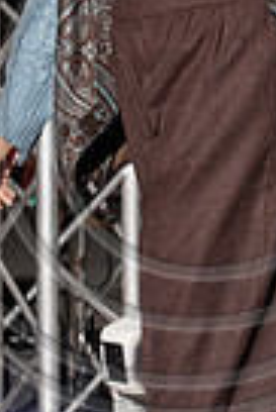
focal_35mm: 231
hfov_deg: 6.0
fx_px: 2650
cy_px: 115
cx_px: 183
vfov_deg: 8.9
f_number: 6.3
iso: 1000
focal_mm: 70
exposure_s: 1/200
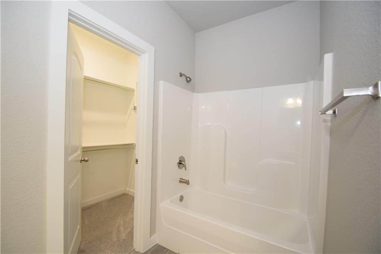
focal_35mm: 15
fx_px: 159
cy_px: 127
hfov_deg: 100.4
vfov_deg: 77.3
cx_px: 190
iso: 800
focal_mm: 10
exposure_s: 1/80
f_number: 4
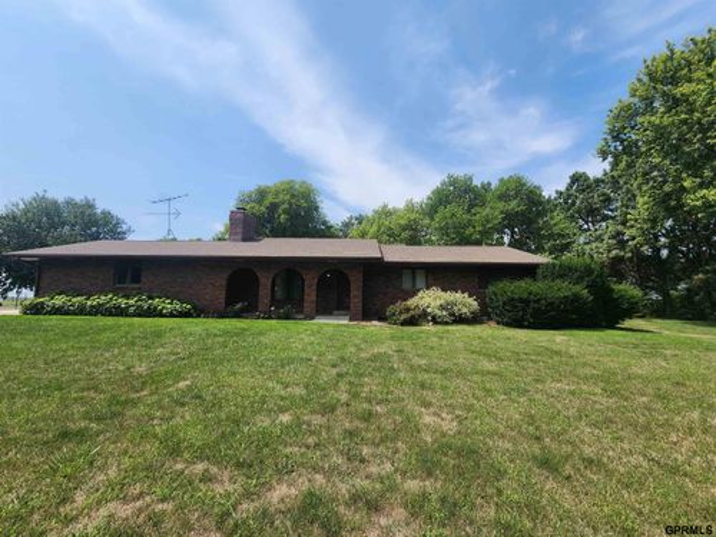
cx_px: 358
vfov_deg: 89.9
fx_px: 269
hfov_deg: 106.2
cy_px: 268
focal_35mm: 13
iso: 50
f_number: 2.2
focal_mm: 2.2
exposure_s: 1/2169
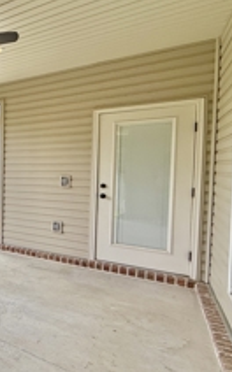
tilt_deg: -1.7
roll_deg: +0.0
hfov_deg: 29.9
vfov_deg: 66.5
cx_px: -102
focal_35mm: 28
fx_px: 284
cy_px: 179
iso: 64
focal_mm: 2.22
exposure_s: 1/408
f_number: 2.2
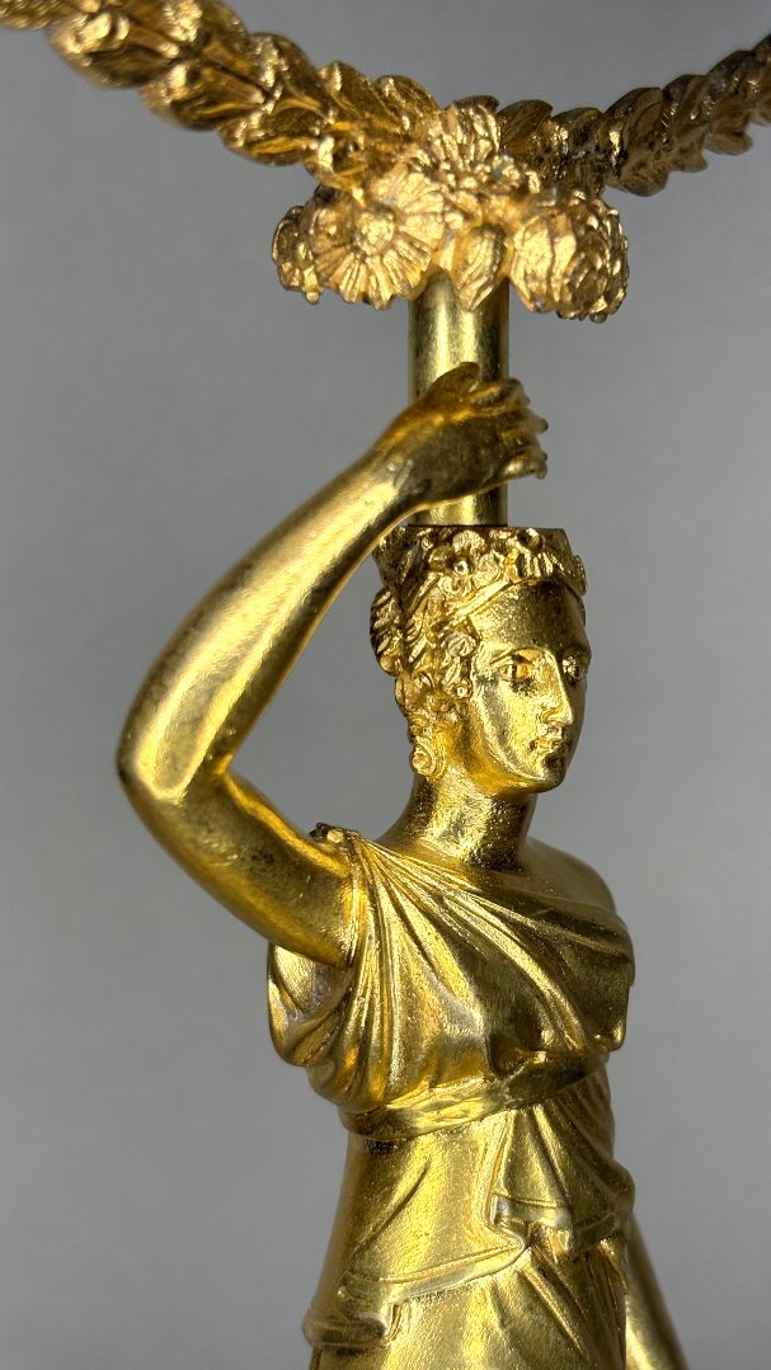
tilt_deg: -10.2
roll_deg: -0.8
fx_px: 2290
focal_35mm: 63
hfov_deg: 19.1
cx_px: 479
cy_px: 761
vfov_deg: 33.3
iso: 32
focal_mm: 5.96
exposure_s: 1/174
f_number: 1.6
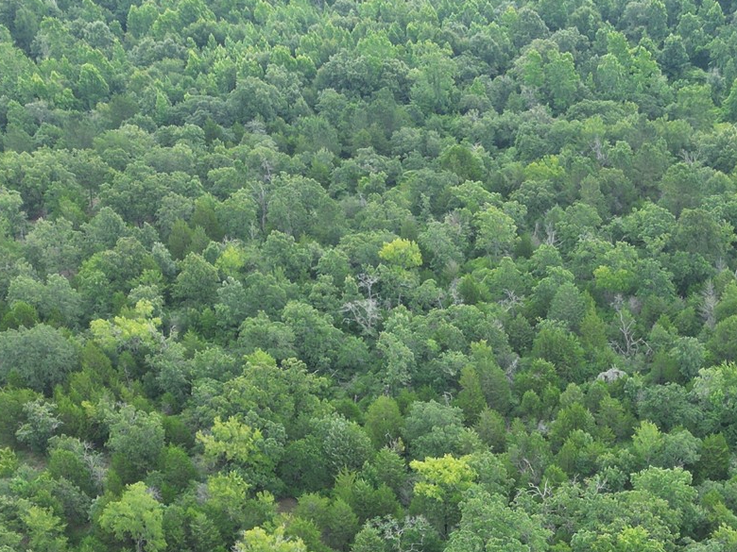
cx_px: 517
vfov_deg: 22.0
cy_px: 604
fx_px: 1341
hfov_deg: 30.4
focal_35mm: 63
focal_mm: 6.72
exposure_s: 1/400
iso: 100
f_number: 1.7
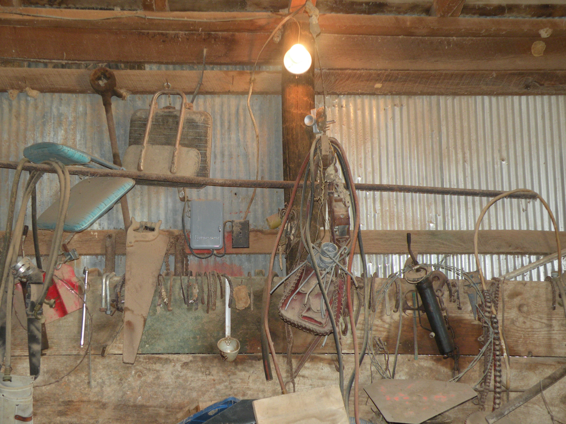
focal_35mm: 56
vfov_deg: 26.1
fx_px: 916
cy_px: 212
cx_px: 283
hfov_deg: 34.3
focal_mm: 9.8
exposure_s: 1/30
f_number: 3.5
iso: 149
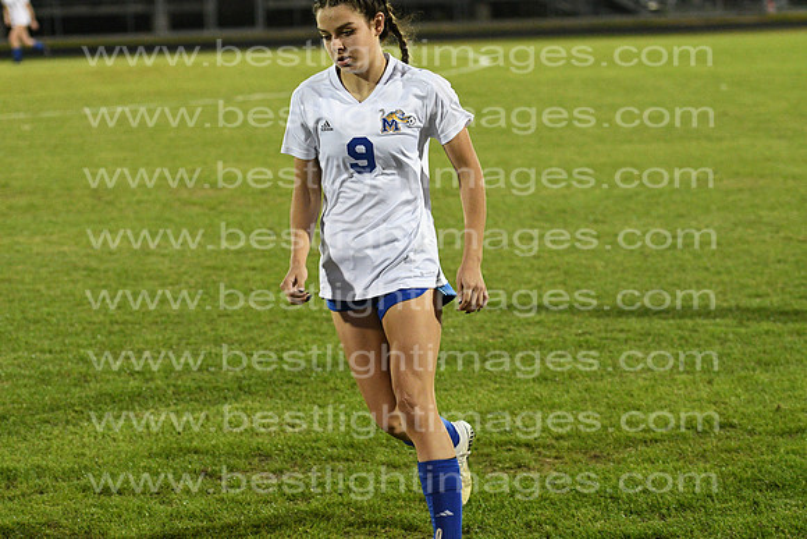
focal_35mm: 105
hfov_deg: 19.5
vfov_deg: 13.0
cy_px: 270
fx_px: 2354
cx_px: 404
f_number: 2.8
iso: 5000
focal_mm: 70
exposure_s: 1/800
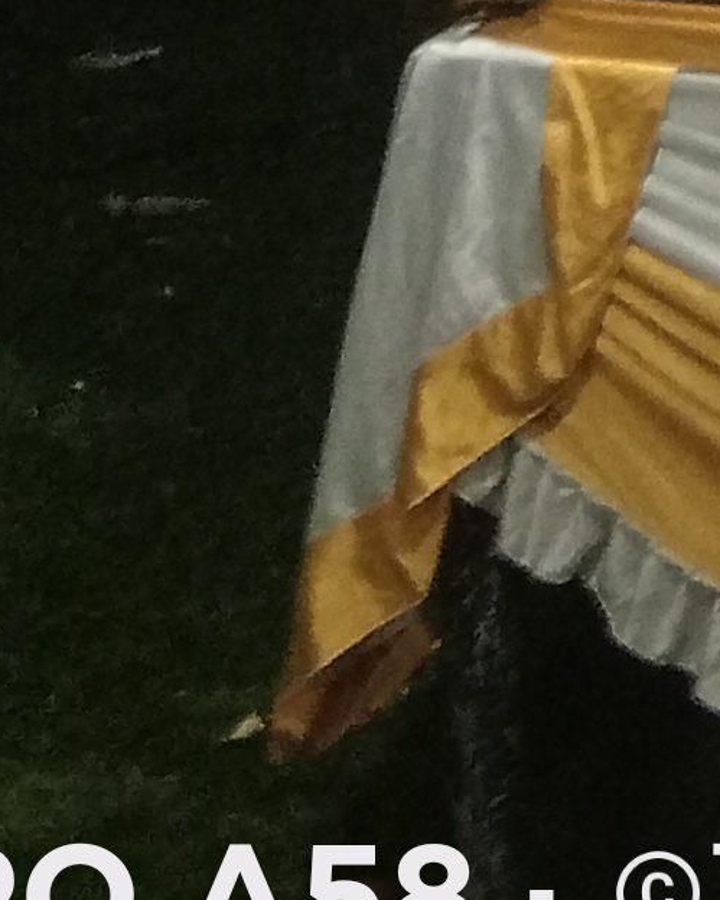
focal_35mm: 179
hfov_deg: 7.2
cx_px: 2485
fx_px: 4769
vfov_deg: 10.0
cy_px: -935
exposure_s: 1/25
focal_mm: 3.98
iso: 727
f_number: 1.8
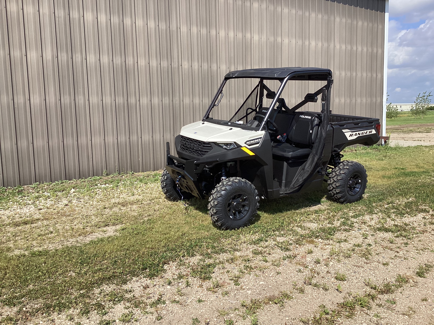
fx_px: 389
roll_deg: +2.8
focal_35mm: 31
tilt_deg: -7.1
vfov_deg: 45.4
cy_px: 162
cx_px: 217
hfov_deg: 58.4
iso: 25
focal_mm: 3.3
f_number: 2.4
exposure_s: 1/1294
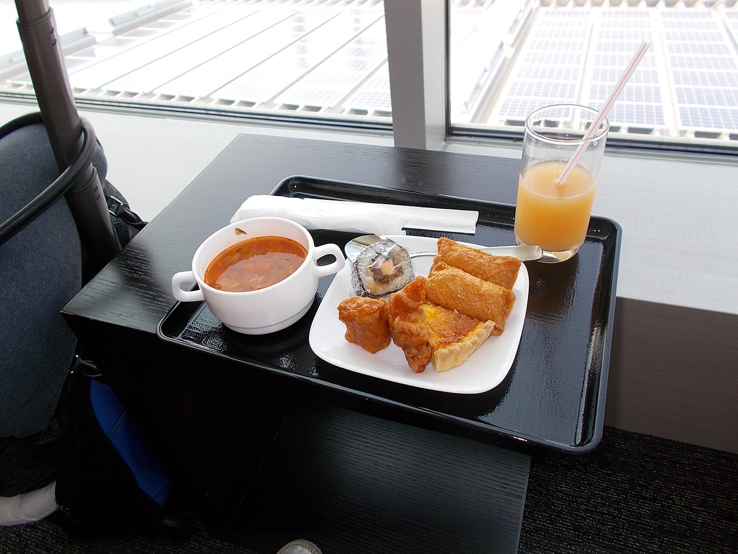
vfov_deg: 53.1
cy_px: 277
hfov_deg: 67.3
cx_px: 369
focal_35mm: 26
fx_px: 554
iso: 80
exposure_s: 1/125
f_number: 3.2
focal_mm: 4.6
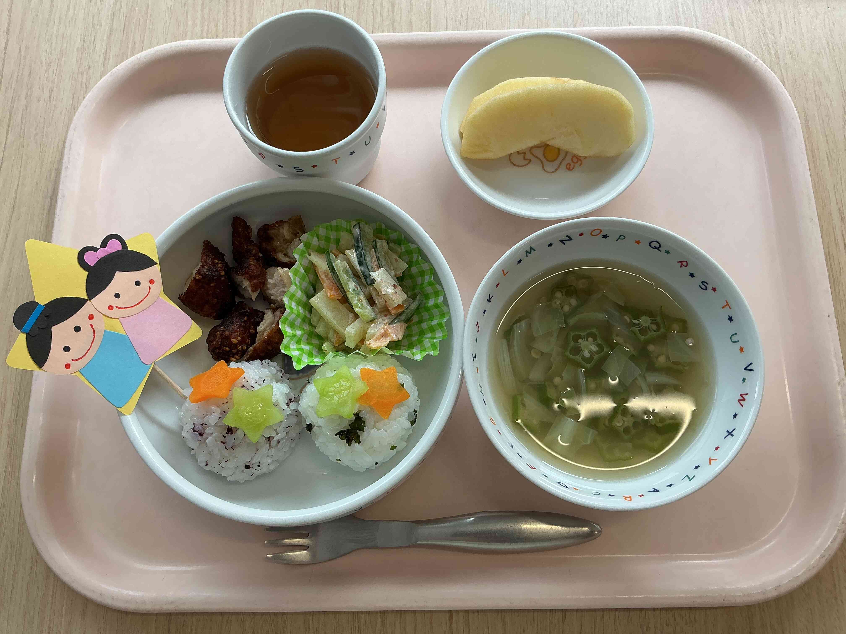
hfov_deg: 61.7
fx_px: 709
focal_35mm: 29
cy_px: 317
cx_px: 423
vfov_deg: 48.2
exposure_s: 1/165
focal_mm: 3
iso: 20
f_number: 1.8
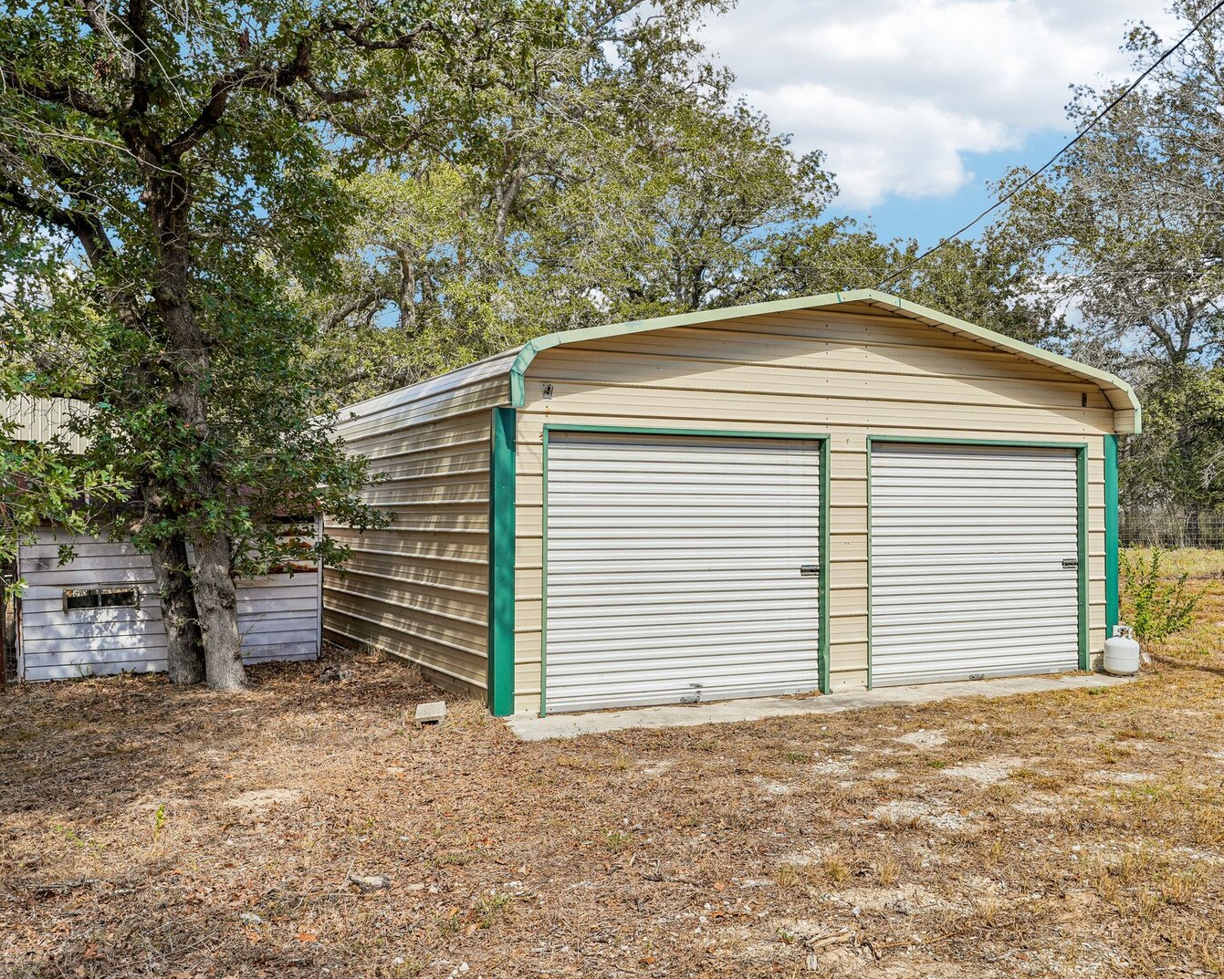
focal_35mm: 34
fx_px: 1232
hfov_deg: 52.5
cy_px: 492
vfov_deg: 43.4
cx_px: 724
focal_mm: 30
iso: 100
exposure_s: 1/250
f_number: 8
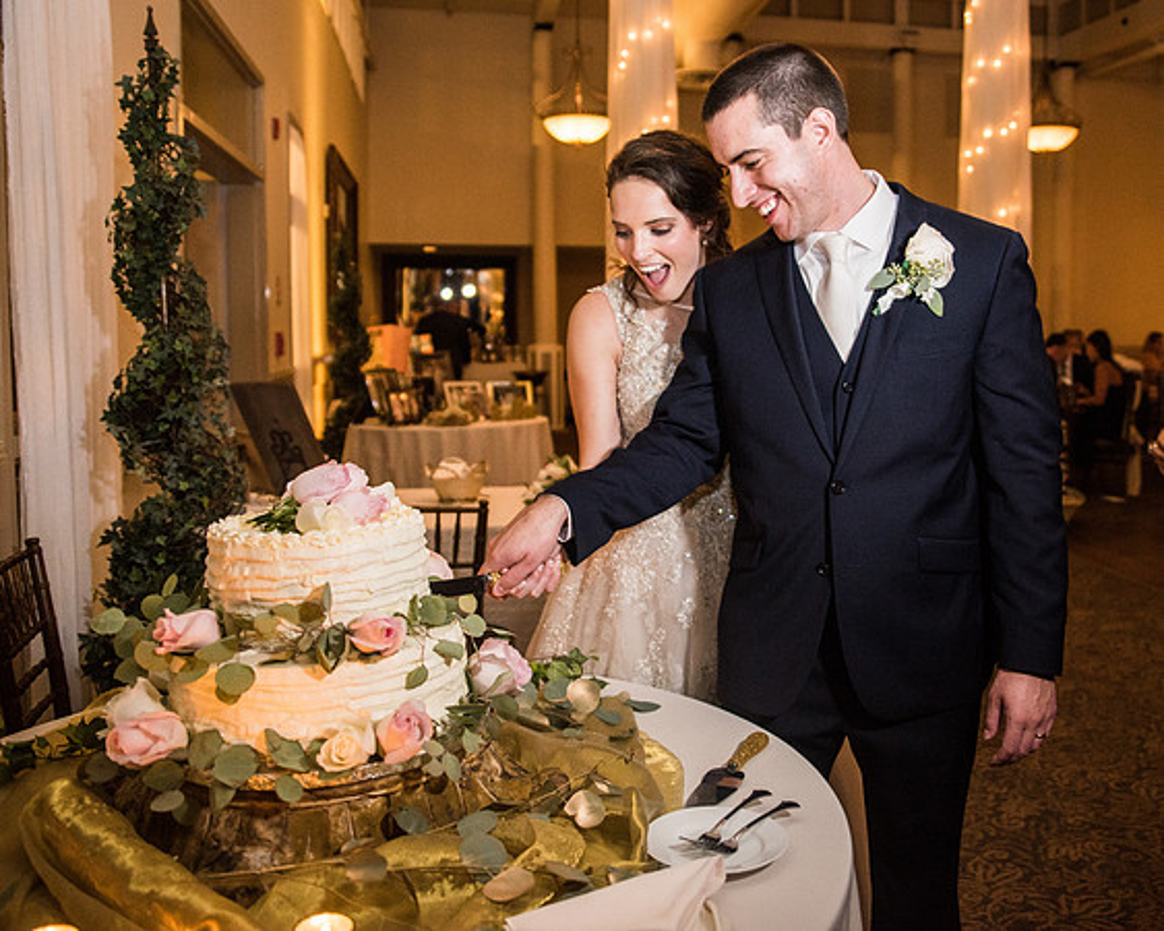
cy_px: 398
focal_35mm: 31
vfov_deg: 47.1
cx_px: 666
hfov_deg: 57.1
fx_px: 1065
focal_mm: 24
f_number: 2.8
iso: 1000
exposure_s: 1/200
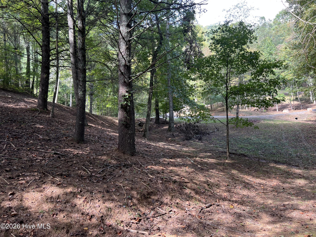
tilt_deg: +5.1
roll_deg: +2.6
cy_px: 118
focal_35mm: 26
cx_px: 158
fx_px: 237
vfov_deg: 53.1
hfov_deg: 67.3
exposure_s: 1/137
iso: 40
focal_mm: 5.7
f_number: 1.5
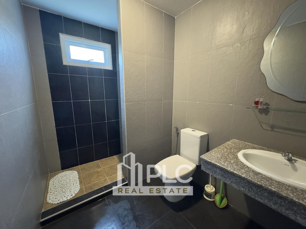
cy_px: 114
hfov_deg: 102.1
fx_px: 124
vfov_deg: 85.7
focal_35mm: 14
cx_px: 153
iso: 1250
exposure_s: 1/58
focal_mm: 2.22
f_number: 2.2
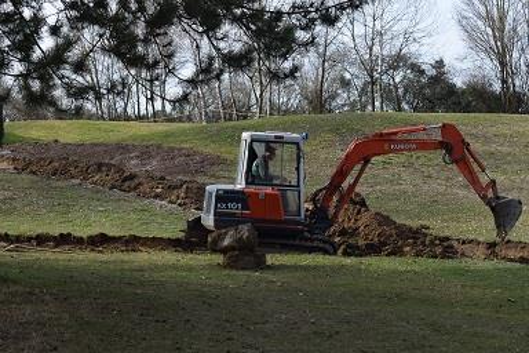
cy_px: 176
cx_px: 264
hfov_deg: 27.0
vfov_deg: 18.2
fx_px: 1102
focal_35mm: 75
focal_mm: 50
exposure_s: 1/250
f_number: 8
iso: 200
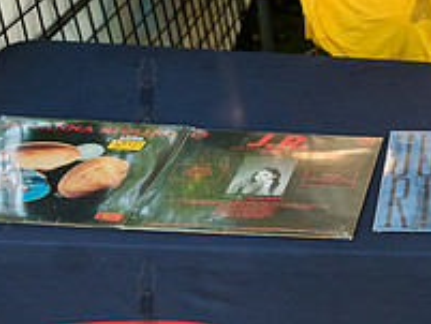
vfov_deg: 17.2
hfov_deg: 22.0
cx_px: 422
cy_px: 192
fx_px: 1071
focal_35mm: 86
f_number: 3.2
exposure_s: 1/320
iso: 2000
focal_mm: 31
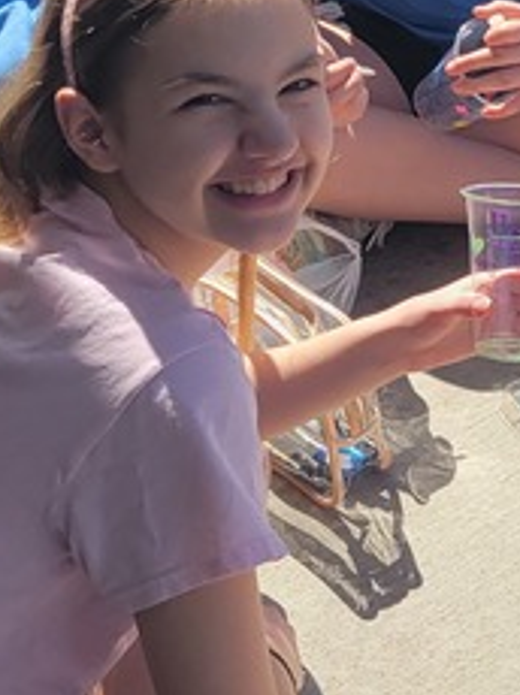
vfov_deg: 16.8
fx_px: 2328
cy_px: 121
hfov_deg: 11.7
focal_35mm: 116
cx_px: 977
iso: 40
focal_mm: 5.4
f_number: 1.8
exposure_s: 1/1554
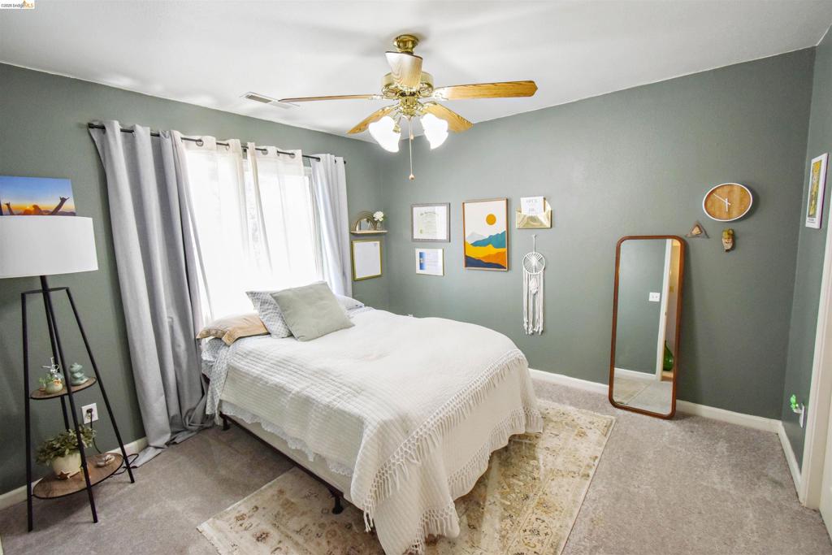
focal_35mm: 15
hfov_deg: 100.4
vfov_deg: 77.3
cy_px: 278
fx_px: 347
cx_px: 416
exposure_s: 1/60
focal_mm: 10
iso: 450
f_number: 4.5
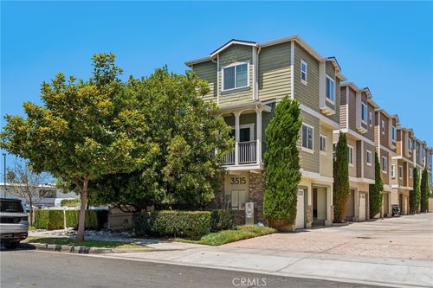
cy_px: 144
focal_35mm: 31
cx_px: 216
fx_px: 373
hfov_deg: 60.3
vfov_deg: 42.3
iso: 100
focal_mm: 31
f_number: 8
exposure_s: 1/320
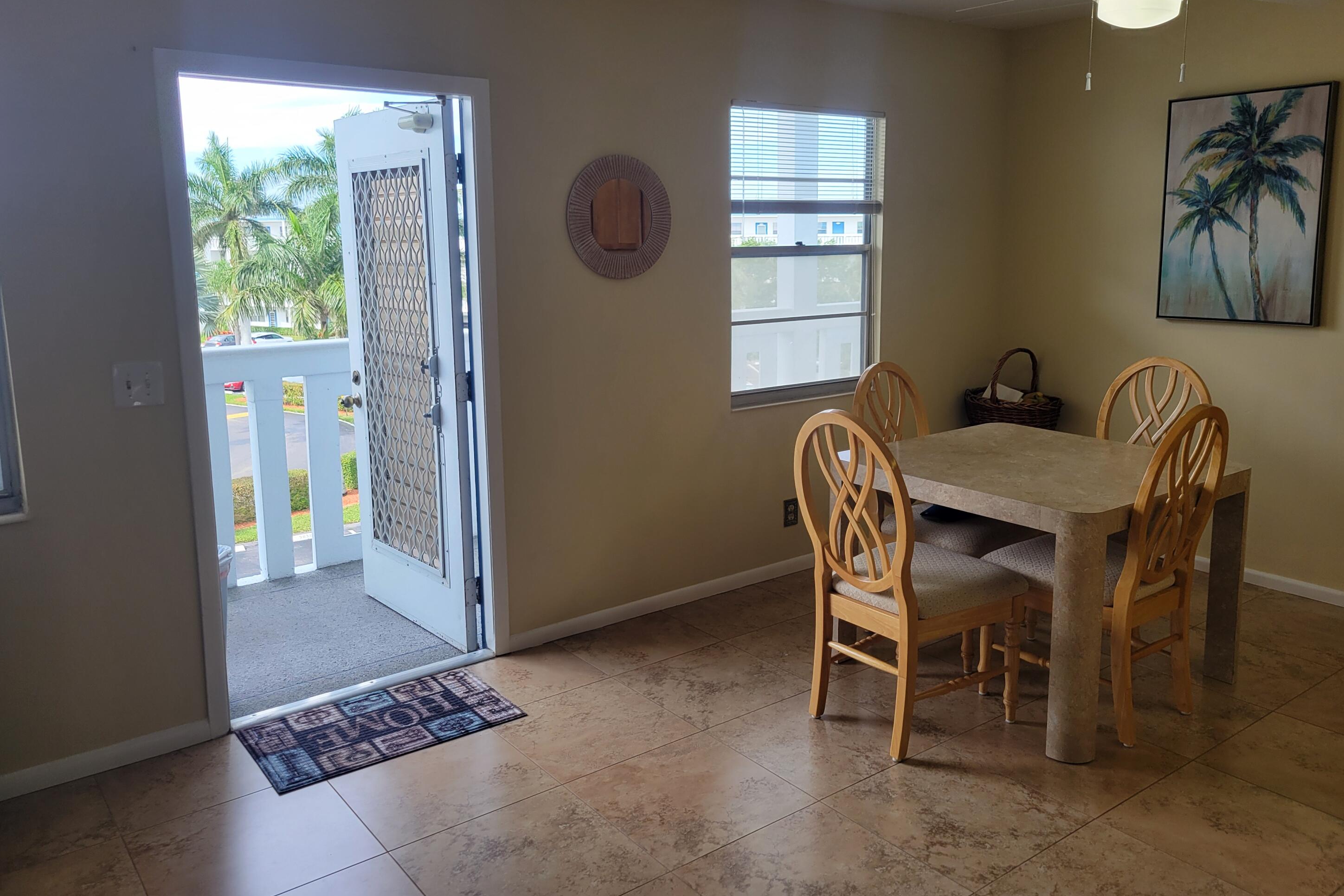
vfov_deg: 46.3
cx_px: 674
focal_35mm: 28
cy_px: 401
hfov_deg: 65.5
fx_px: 1045
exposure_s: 1/197
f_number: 1.8
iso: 40
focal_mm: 5.4
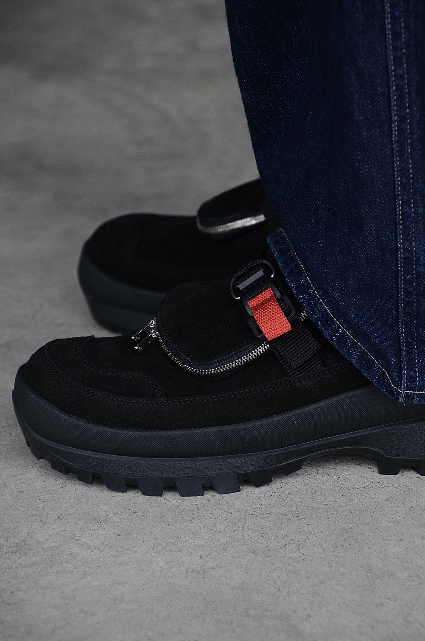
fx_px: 3601
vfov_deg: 10.2
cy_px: 320
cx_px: 212
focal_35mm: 202
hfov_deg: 6.8
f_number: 6
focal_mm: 135
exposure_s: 1/250
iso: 320
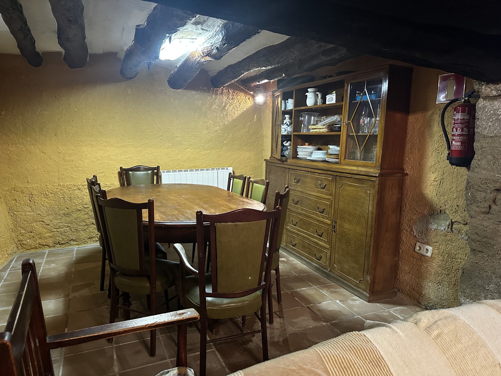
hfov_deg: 71.6
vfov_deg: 56.8
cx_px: 250
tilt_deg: -6.8
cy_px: 188
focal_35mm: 24
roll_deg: -0.7
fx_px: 347
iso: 640
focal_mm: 6.86
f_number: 1.78
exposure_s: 1/33
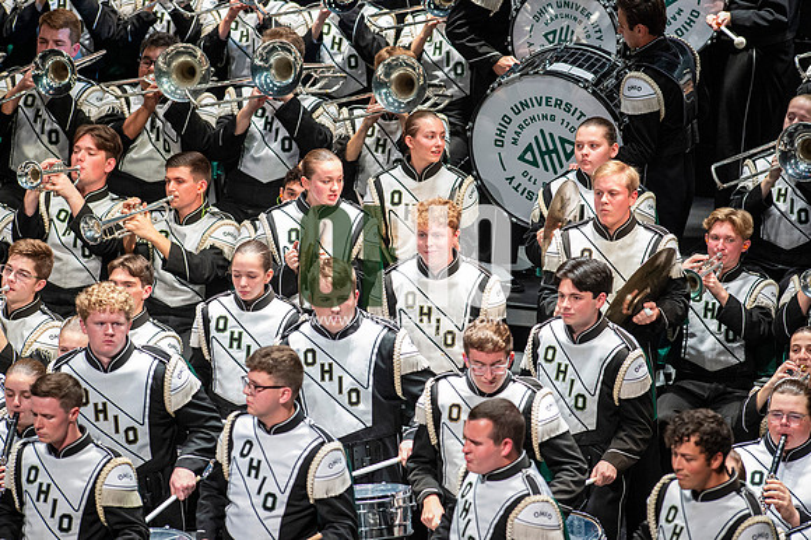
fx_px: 6754
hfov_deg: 6.9
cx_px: 406
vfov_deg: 4.6
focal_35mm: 300
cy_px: 270
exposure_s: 1/400
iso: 5000
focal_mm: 300
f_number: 5.6
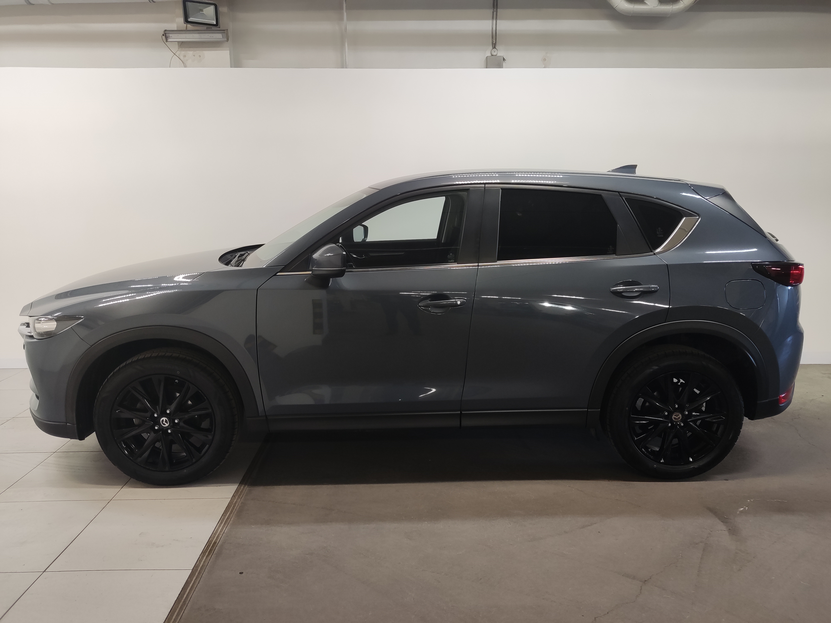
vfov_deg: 53.1
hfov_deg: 67.3
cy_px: 312
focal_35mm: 26
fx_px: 624
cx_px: 416
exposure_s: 1/50
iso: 192
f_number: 1.79
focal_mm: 4.74
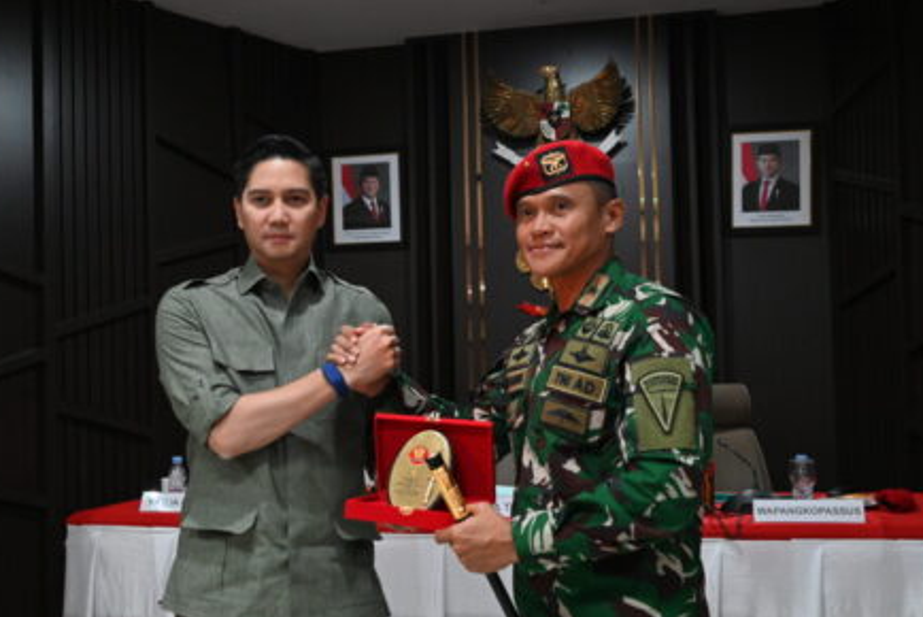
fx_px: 1078
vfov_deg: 31.9
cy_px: 334
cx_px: 444
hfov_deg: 46.4
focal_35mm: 42
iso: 3200
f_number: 5
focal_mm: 38
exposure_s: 1/60
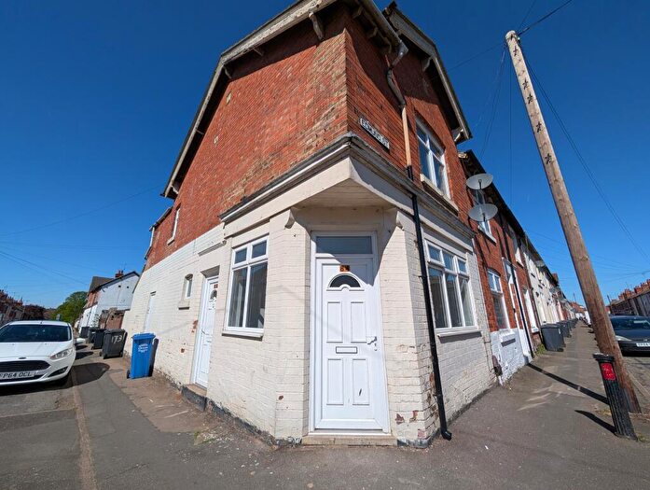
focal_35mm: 12
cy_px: 245
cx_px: 325
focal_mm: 2.02
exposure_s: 1/5848
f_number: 1.7
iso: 55
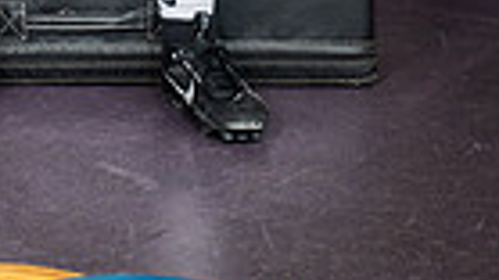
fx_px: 1706
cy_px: -495
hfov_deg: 16.5
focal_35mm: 129
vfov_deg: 8.3
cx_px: 68
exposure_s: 1/250
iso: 500
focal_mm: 38
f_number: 5.6
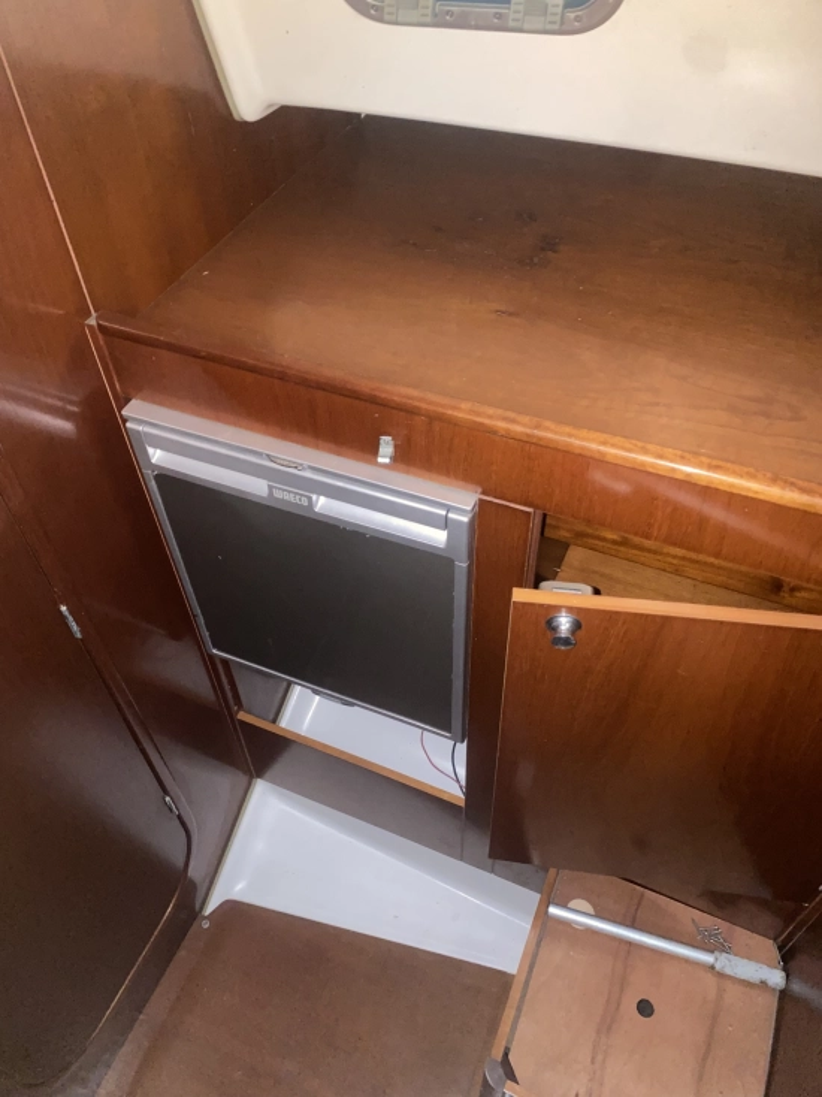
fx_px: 824
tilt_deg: -46.2
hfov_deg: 53.0
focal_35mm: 26
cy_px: 548
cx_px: 411
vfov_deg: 67.3
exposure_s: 1/4
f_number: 1.8
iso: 320
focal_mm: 4.25
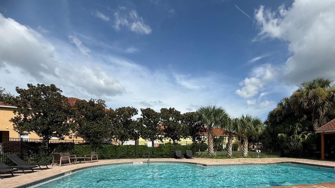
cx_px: 194
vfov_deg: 55.1
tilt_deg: +0.9
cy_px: 145
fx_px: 169
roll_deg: -0.5
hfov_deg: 88.9
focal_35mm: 19
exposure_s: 1/2841
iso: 50
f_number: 2.2
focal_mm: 2.22
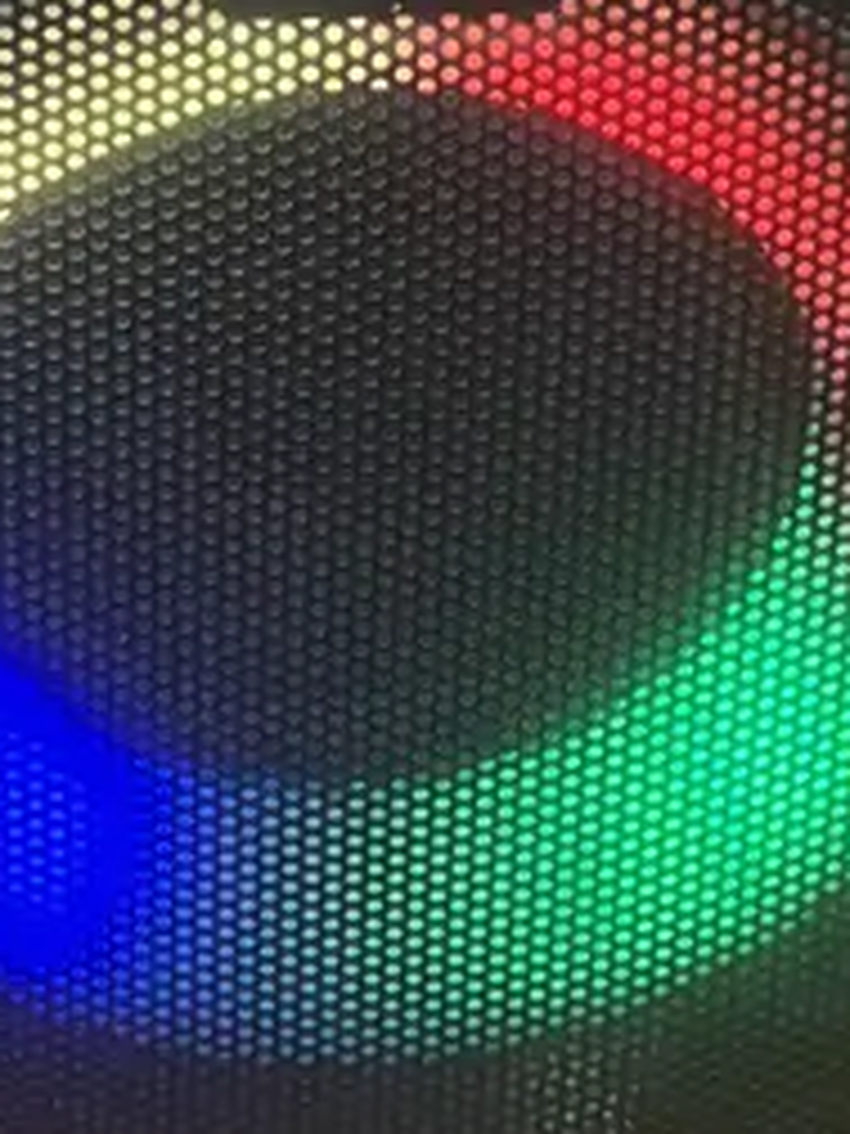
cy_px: -580
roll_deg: -1.2
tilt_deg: -26.7
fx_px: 3732
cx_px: 315
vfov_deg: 15.8
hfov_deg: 13.0
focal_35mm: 114
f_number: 1.8
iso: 320
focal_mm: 3.99
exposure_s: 1/33
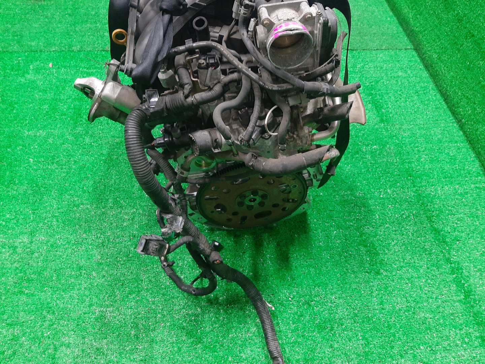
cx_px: 242
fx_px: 364
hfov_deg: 67.3
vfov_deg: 53.1
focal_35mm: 26
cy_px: 182
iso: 241
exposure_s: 1/50
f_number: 1.7
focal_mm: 3.93
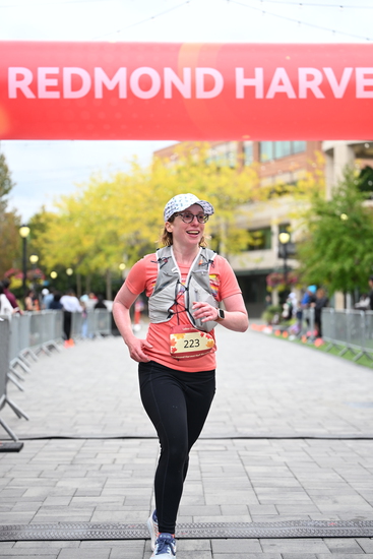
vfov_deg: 28.8
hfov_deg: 19.5
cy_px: 280
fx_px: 1087
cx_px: 186
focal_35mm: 70
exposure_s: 1/2000
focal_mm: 70
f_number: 2.8
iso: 640
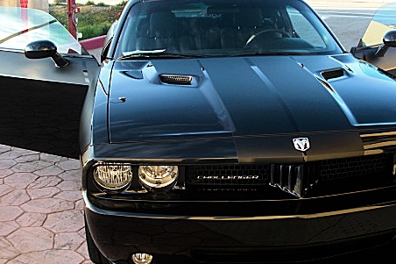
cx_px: 222
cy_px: 113
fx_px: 583
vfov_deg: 25.5
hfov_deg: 37.5
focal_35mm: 53
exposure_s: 1/60
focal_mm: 6.3
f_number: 2.8
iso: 50
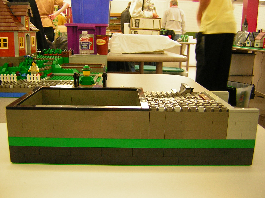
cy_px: 99
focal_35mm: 36
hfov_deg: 51.4
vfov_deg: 39.7
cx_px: 132
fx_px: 276
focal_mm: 4.7
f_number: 2.6
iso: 78
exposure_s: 1/5
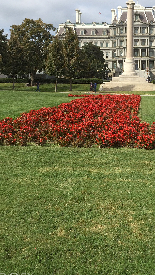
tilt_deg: -2.6
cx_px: 119
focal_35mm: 45
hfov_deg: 26.1
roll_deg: -1.0
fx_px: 329
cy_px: 115
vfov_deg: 45.3
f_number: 2.2
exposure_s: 1/2475
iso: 32
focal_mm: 4.15
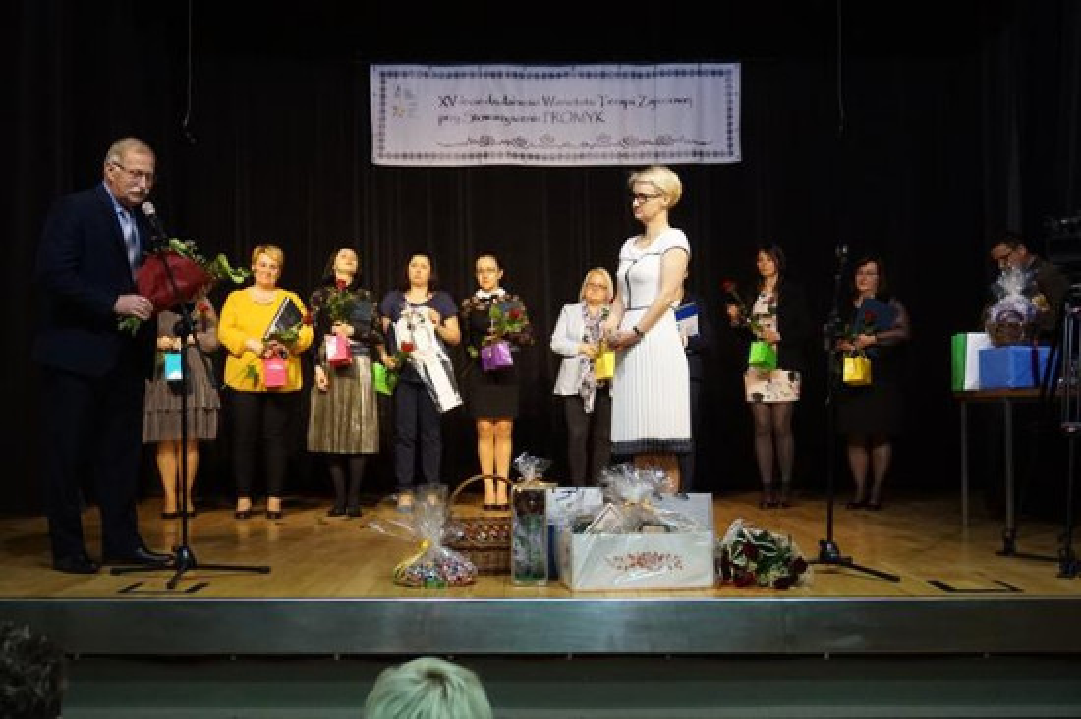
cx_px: 540
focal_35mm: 42
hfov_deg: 46.4
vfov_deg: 31.9
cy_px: 360
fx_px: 1260
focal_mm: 28
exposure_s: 1/160
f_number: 5
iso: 3200
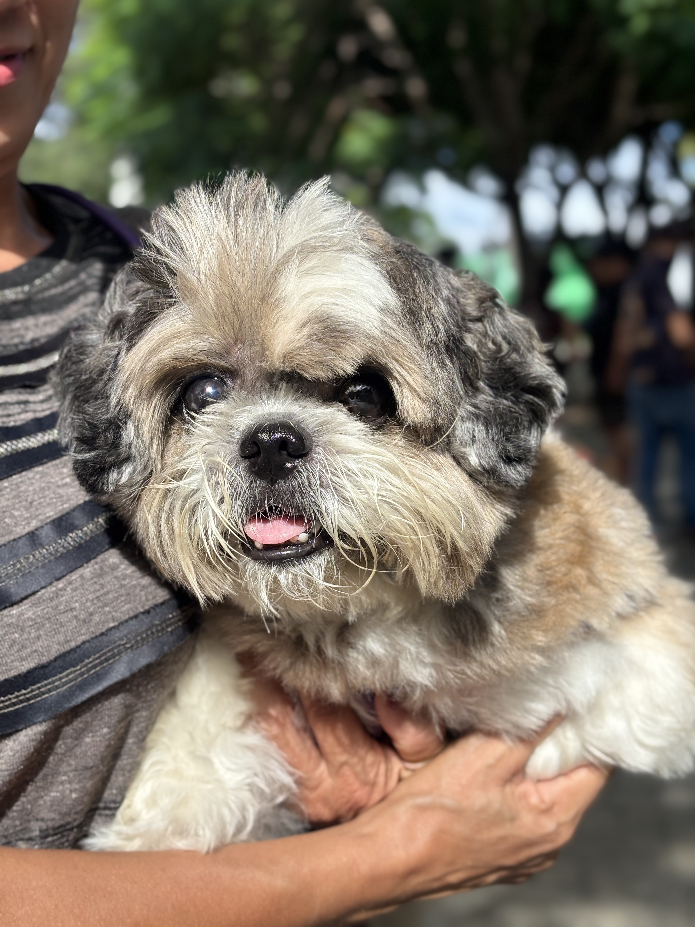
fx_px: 1392
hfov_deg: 28.0
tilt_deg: -4.6
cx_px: 348
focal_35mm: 52
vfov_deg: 36.8
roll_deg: -0.4
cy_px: 464
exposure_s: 1/1642
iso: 32
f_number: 1.6
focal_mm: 5.96
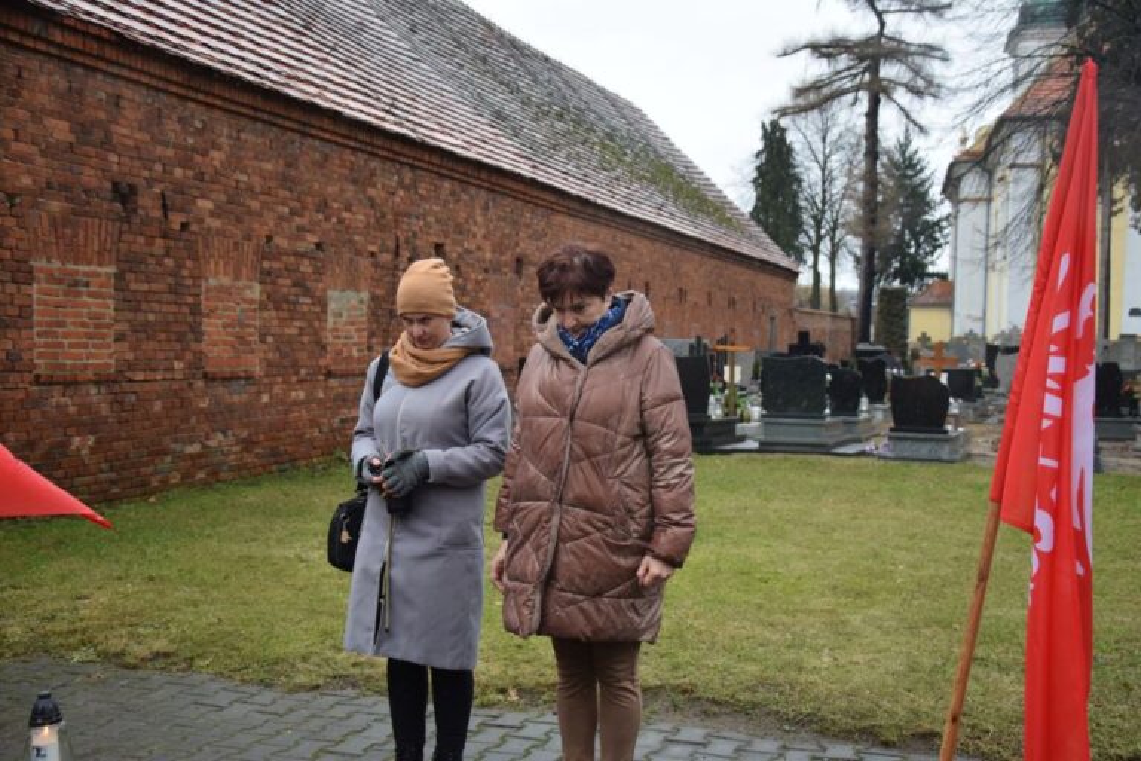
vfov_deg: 31.9
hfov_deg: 46.4
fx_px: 1331
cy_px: 380
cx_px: 570
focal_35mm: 42
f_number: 4
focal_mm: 28
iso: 900
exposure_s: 1/500
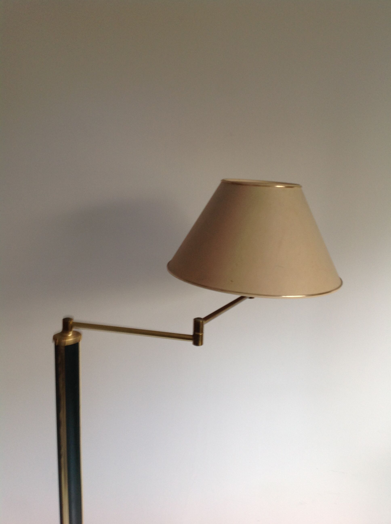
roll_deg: -1.1
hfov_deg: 40.6
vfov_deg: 52.7
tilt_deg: -11.6
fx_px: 529
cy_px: 262
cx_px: 196
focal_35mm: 35
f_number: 2.4
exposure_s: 1/17
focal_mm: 4.28
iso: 50
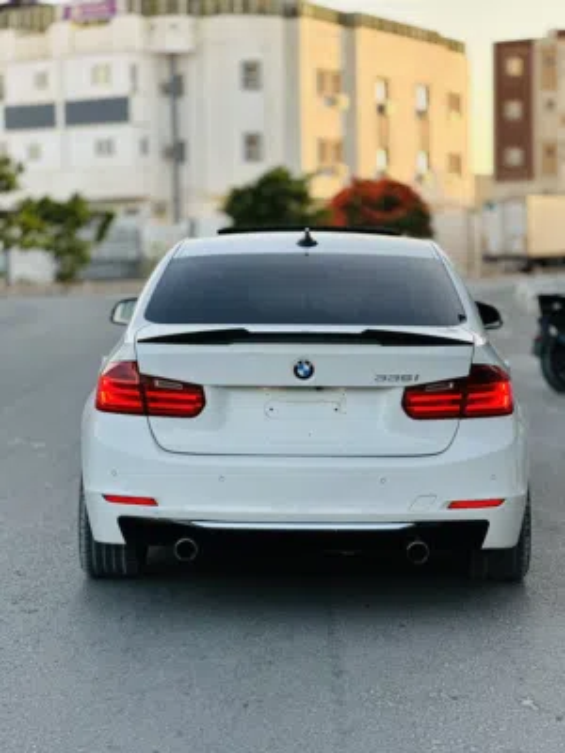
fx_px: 1676
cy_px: 376
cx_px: 282
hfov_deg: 19.1
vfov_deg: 25.3
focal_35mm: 77
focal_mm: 9
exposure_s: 1/121
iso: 50
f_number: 2.8
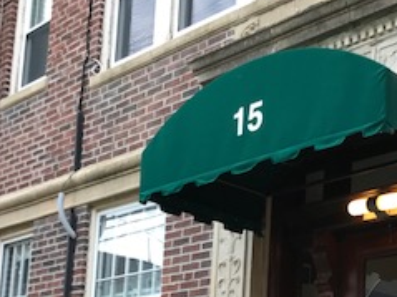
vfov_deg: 18.9
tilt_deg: +9.5
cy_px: 322
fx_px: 860
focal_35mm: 75
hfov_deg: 25.9
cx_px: 252
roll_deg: -2.0
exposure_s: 1/120
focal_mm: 3.99
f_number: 1.8
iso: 25
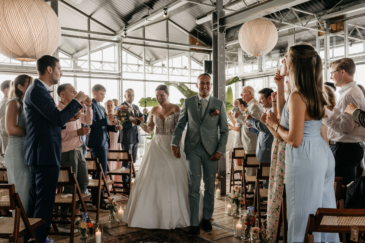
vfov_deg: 37.9
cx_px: 182
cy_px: 122
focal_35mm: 35
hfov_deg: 54.4
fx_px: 355
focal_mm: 35
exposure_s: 1/250
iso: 640
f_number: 4.5
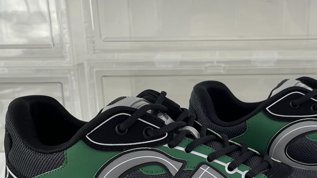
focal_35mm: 52
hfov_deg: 39.2
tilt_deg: -16.2
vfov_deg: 22.6
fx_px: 437
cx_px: 223
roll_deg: +1.3
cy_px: 152
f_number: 1.6
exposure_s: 1/210
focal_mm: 4.2
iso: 32
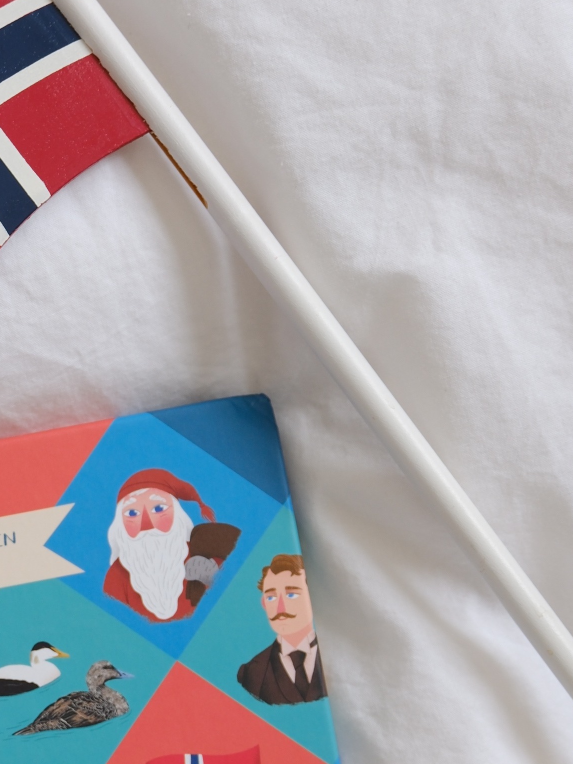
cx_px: -52
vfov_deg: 21.8
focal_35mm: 87
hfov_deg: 16.5
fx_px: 1920
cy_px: 739
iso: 160
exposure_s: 1/100
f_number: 3.4
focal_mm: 24.1
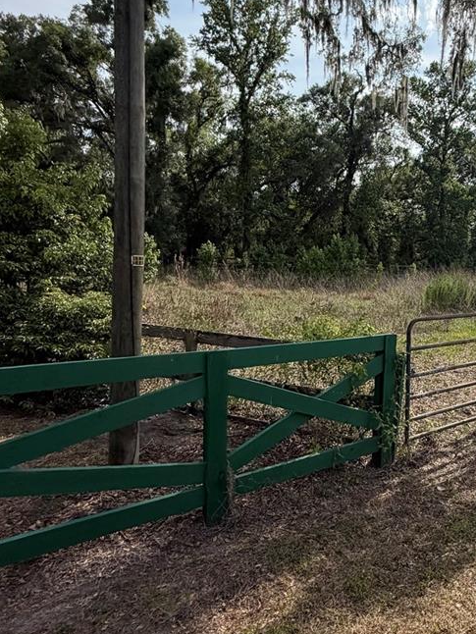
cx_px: 393
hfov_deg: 49.4
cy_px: 318
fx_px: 476
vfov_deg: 67.3
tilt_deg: -9.1
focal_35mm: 26
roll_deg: -4.1
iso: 25
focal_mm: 2.22
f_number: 2.2
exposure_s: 1/942
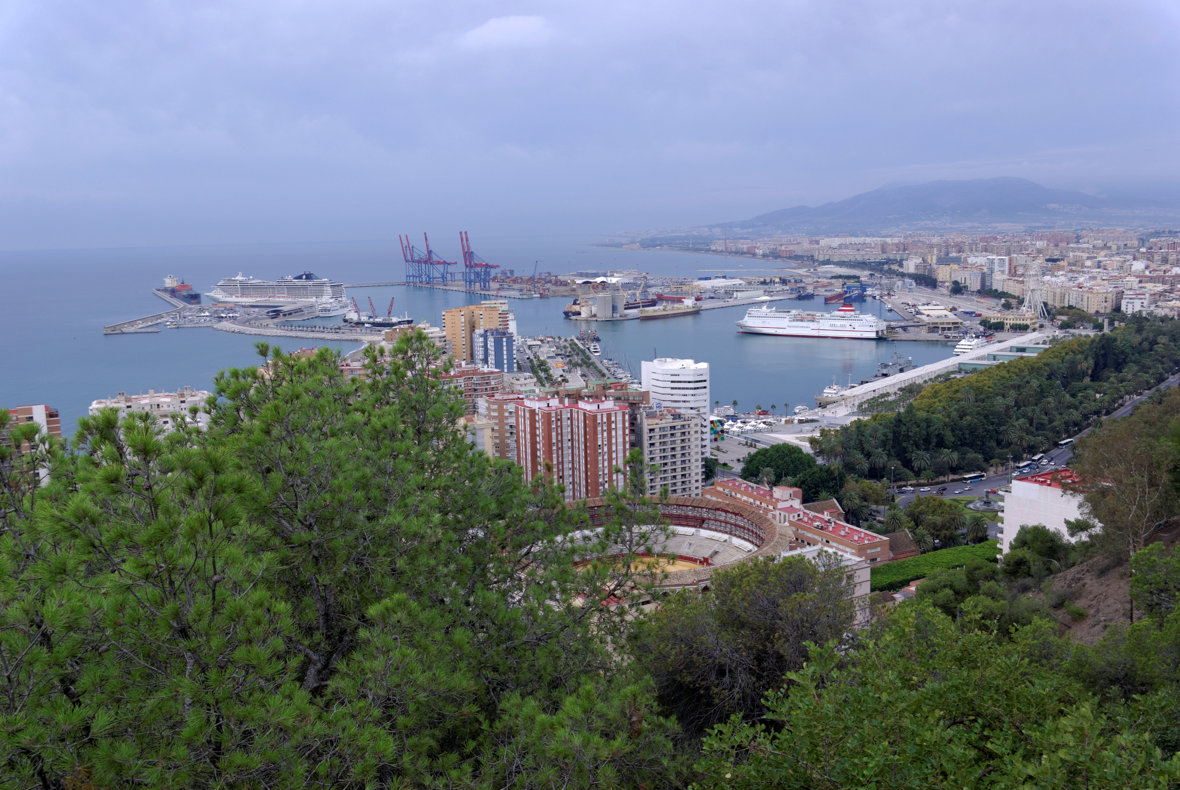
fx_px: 1034
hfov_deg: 59.4
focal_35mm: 32
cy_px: 395
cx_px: 590
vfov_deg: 41.8
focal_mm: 21
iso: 100
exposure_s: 1/45
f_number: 8
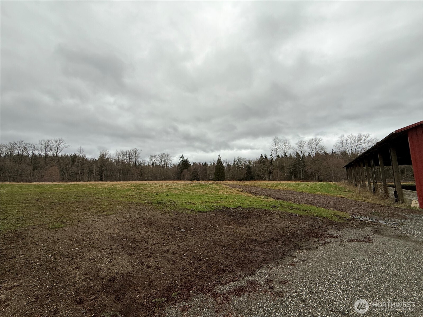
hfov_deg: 102.1
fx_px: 171
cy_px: 158
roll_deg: +1.3
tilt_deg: +7.5
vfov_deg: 85.7
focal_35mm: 14
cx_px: 212
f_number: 2.2
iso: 50
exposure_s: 1/99
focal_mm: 2.22
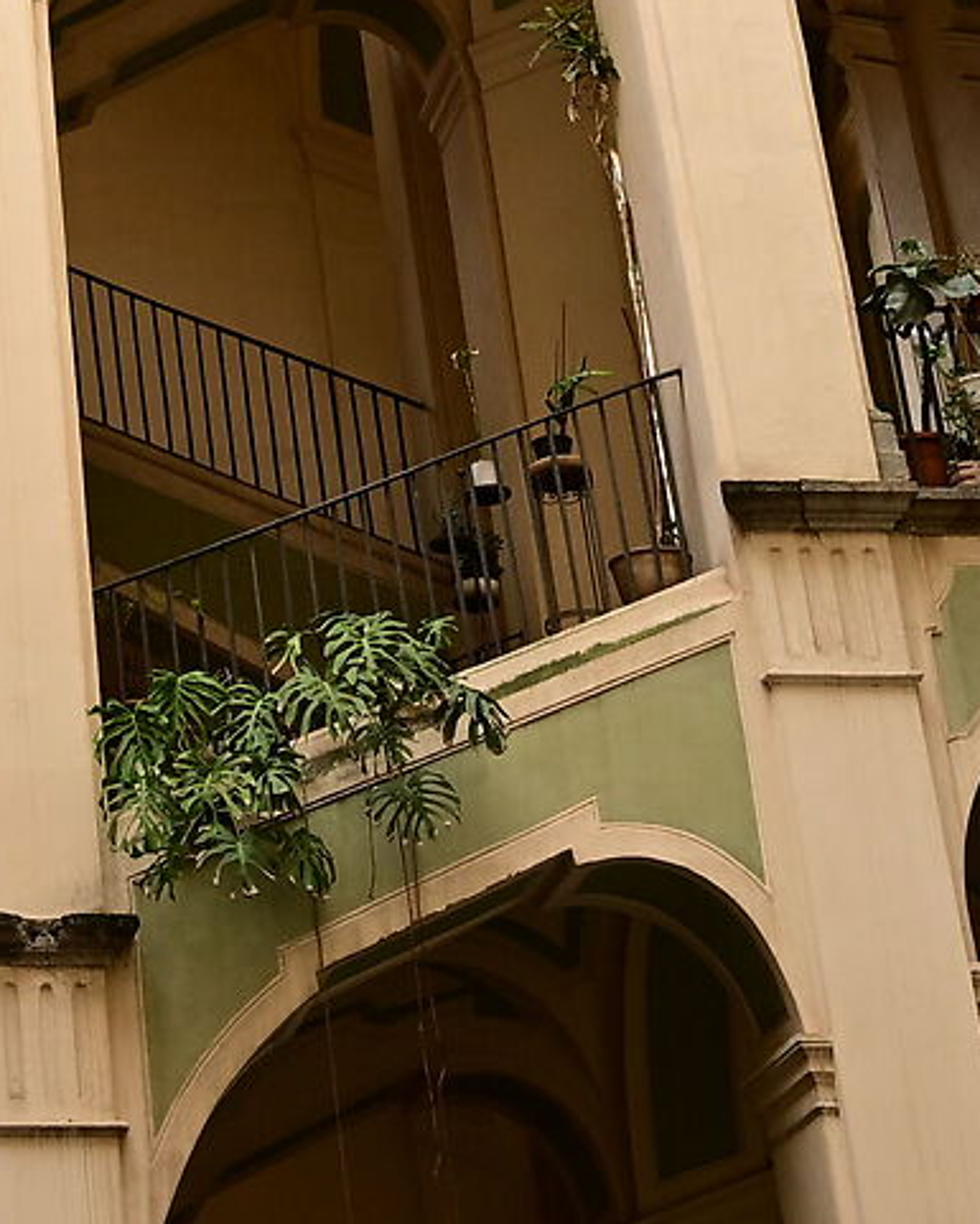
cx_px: -519
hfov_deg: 13.7
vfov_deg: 17.5
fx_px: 3818
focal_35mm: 105
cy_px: -173
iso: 280
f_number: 7.1
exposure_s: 1/60
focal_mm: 22.5
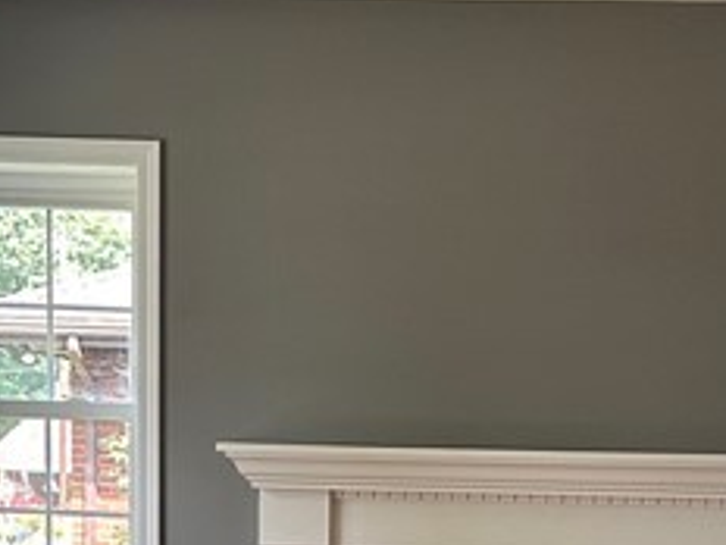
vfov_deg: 13.1
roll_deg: -1.5
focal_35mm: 106
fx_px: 2223
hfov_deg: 18.5
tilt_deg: -10.5
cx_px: 416
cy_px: 855
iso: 160
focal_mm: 6.86
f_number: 1.78
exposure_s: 1/121
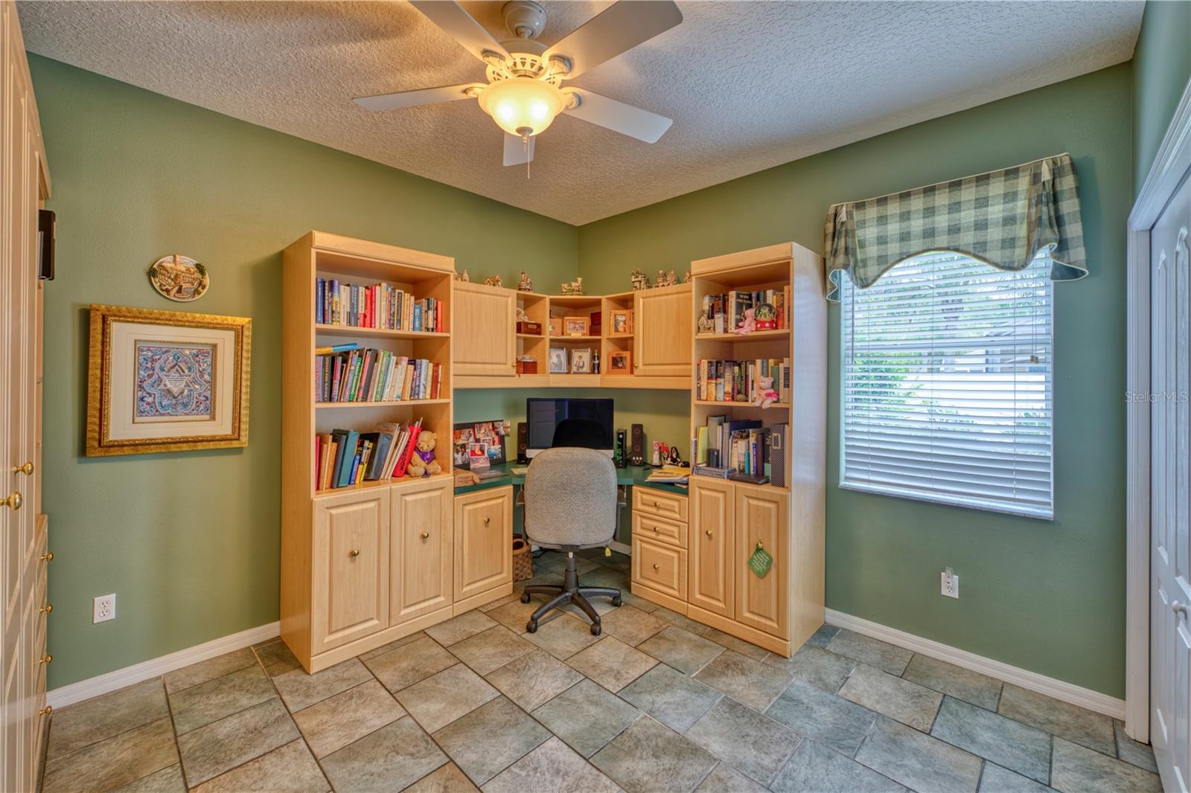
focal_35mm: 14
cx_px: 596
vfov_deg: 81.2
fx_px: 463
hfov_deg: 104.3
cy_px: 396
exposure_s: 1/2
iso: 100
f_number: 8
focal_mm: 14
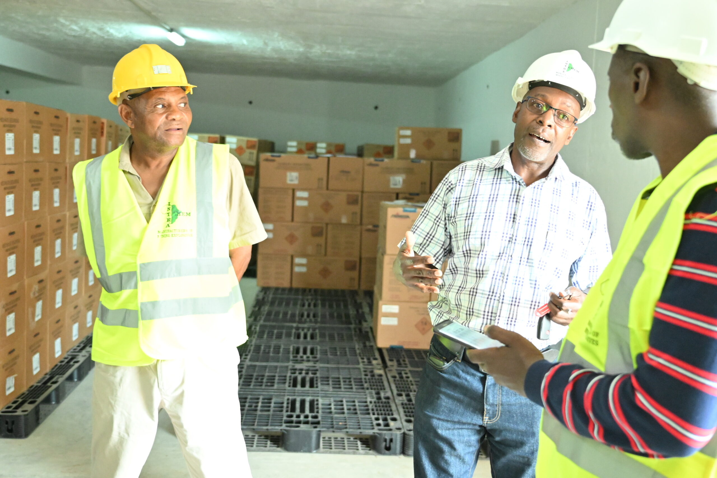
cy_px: 239
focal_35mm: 39
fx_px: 777
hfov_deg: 49.6
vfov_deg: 34.2
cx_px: 358
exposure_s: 1/160
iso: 5600
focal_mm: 26.5
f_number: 2.8
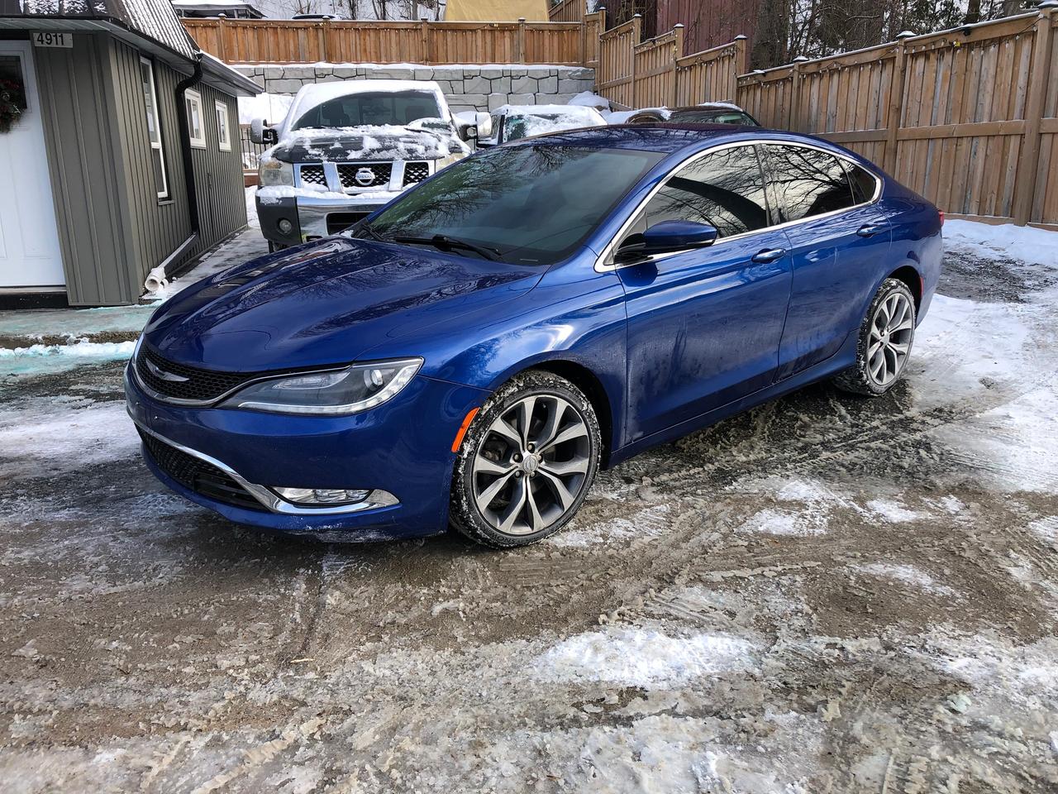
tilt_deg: -15.0
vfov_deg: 49.7
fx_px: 856
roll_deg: +3.4
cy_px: 397
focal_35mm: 28
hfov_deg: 63.4
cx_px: 529
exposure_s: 1/400
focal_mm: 3.99
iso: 20
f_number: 1.8
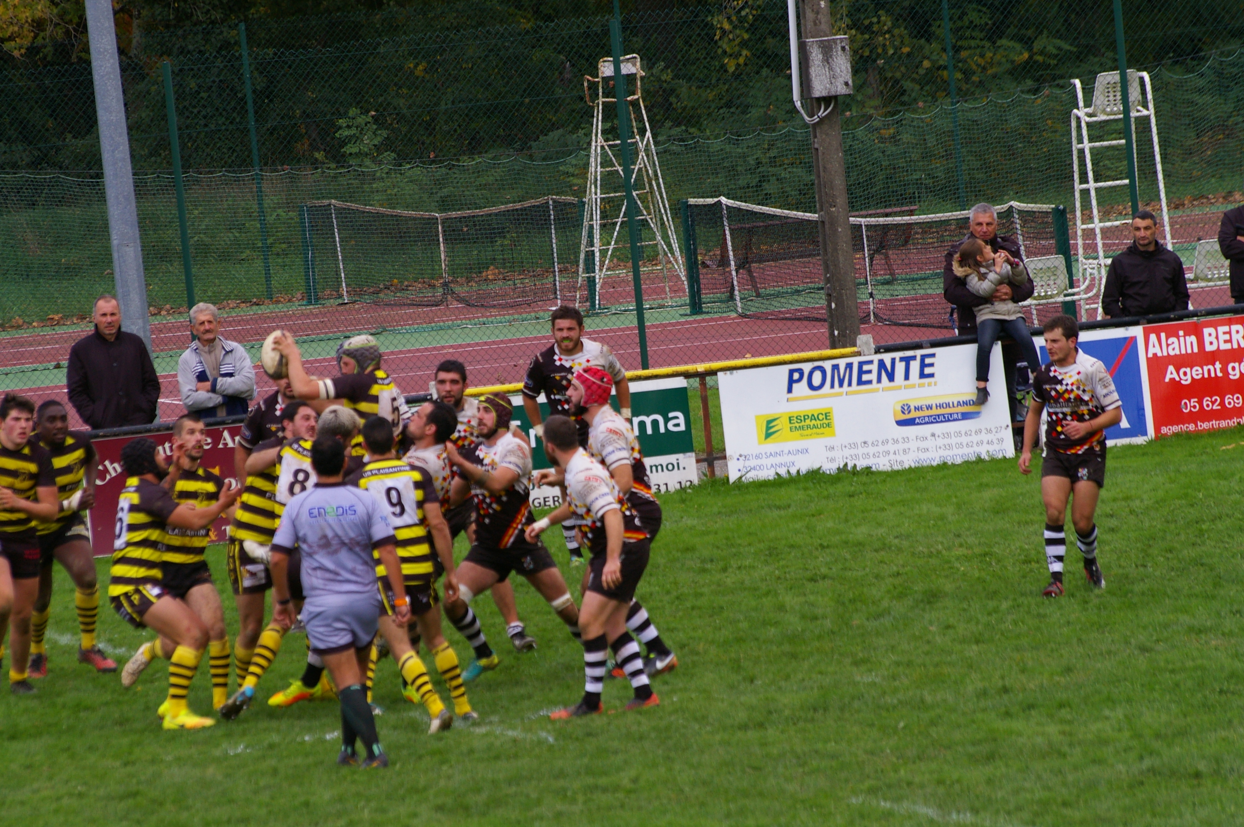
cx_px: 622
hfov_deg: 5.7
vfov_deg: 3.8
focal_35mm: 360
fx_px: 12429
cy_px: 414
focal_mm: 240
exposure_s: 1/250
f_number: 8
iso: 400
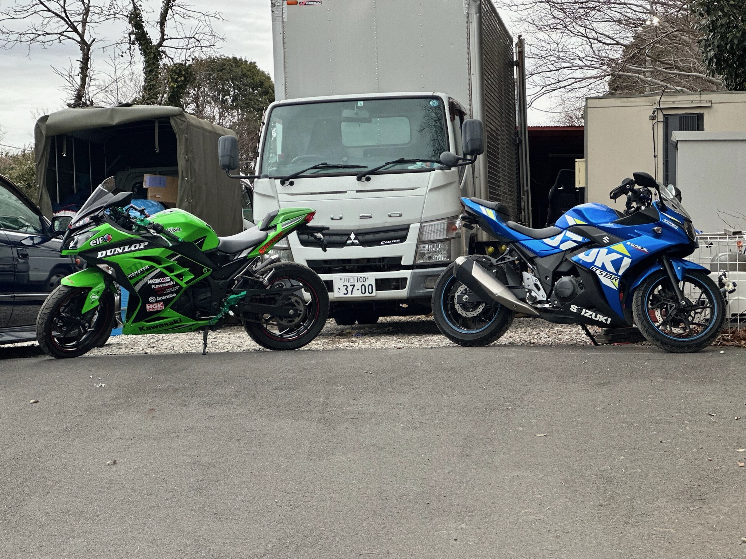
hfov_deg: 25.3
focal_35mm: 77
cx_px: 373
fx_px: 1659
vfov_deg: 19.1
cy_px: 280
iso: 200
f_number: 2.8
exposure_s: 1/121
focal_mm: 9
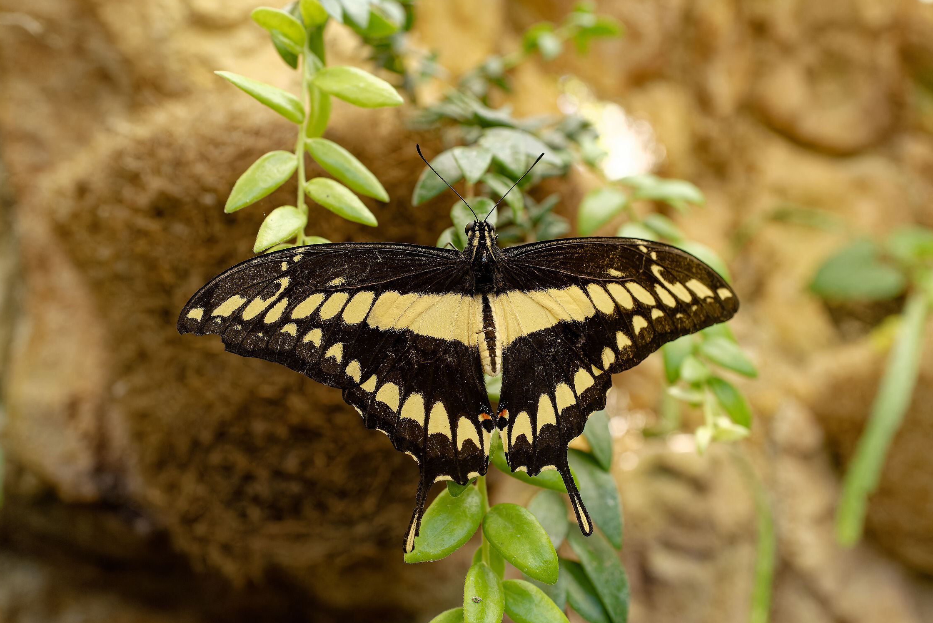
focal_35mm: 30
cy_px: 312
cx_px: 495
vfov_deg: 43.6
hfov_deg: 61.9
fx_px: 778
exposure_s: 1/500
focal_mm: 28
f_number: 5.6
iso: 4000
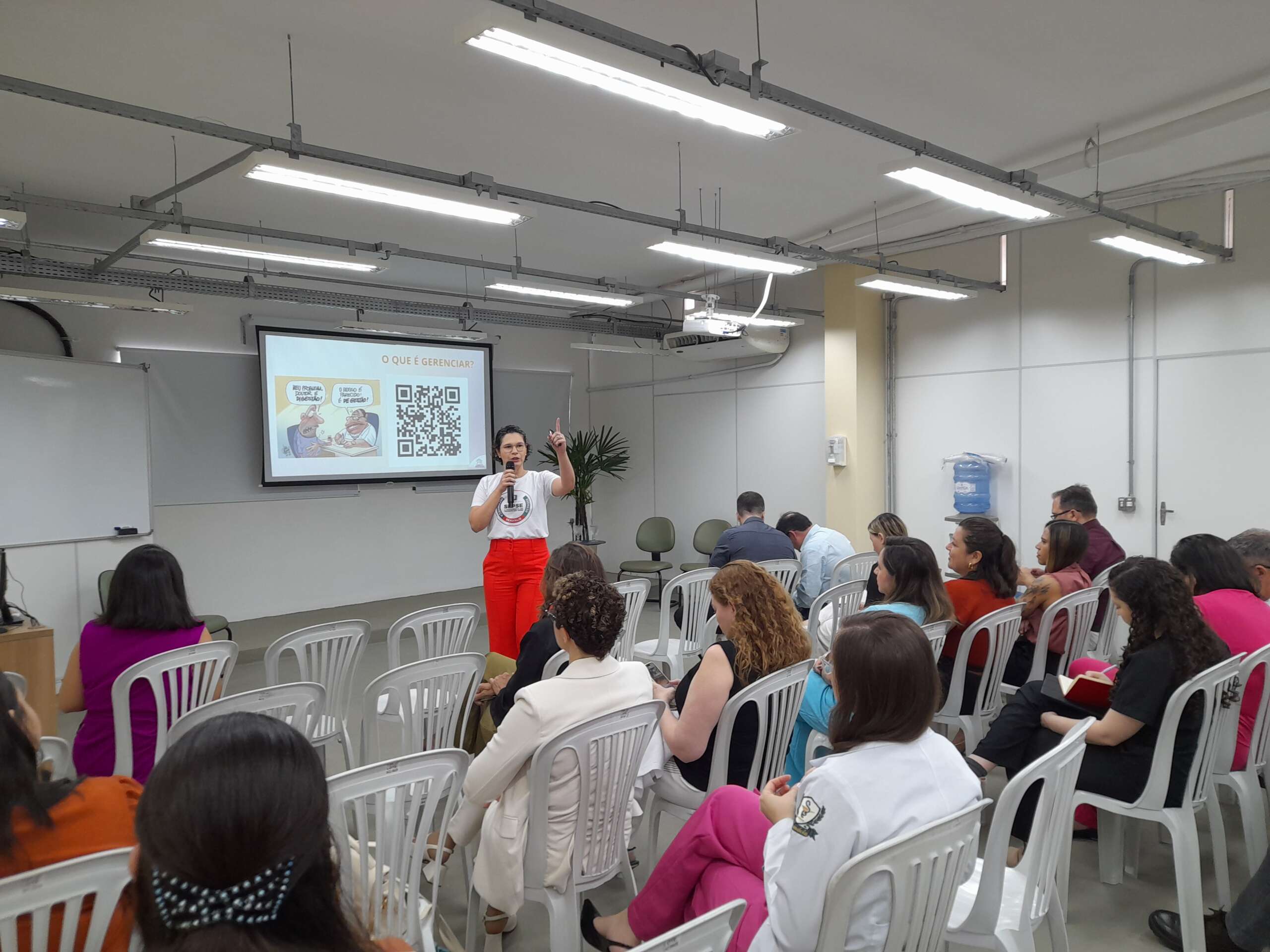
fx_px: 917
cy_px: 476
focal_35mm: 25
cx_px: 635
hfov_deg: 69.4
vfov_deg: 54.9
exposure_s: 1/60
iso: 100
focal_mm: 4.6
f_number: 2
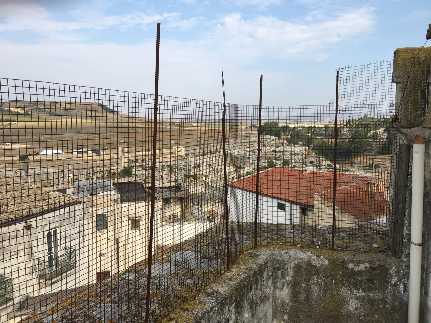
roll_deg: -0.5
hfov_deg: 61.7
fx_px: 361
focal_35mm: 29
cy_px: 162
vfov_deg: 48.2
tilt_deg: -5.4
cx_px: 216
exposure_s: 1/1261
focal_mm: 4.15
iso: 25
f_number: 2.2
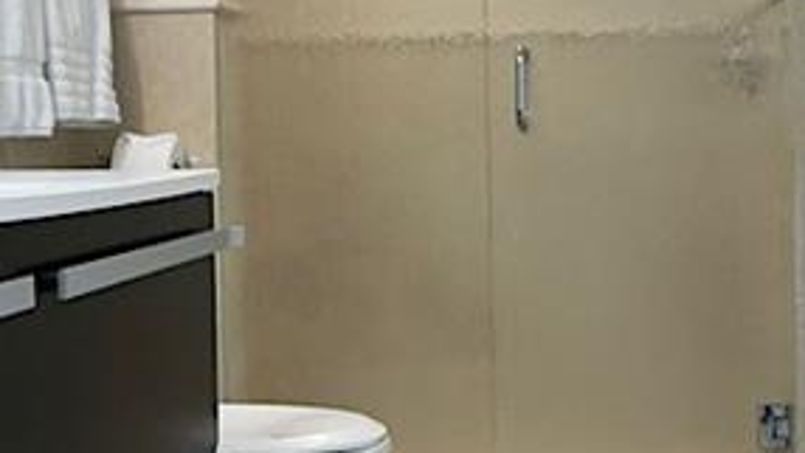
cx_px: 456
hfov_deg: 32.8
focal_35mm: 64
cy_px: 172
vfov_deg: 18.8
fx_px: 1366
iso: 200
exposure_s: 1/120
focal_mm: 2.22
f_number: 2.2
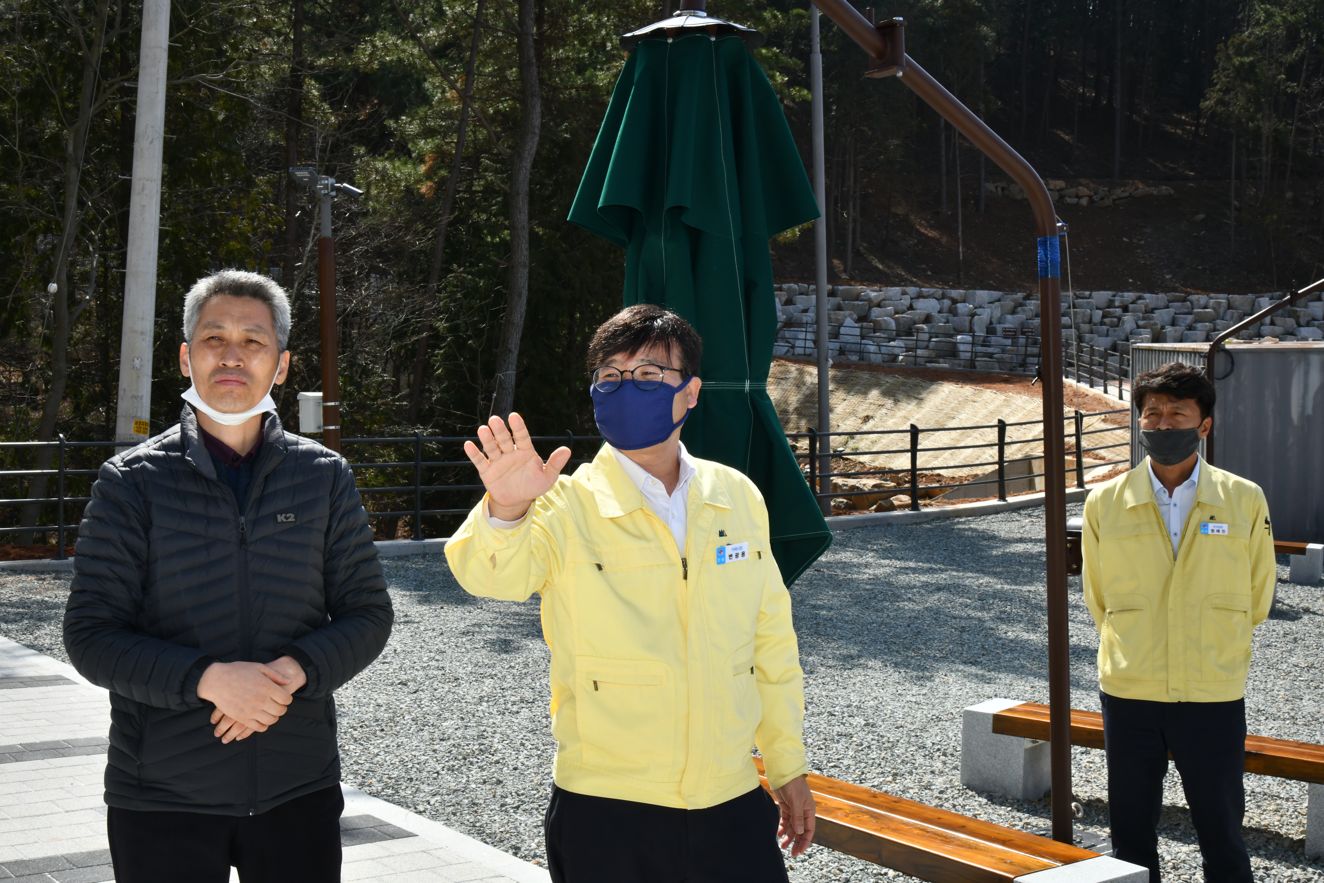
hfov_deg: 48.5
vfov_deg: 33.4
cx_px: 662
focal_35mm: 40
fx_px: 1471
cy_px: 442
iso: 400
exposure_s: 1/125
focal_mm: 40
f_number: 22
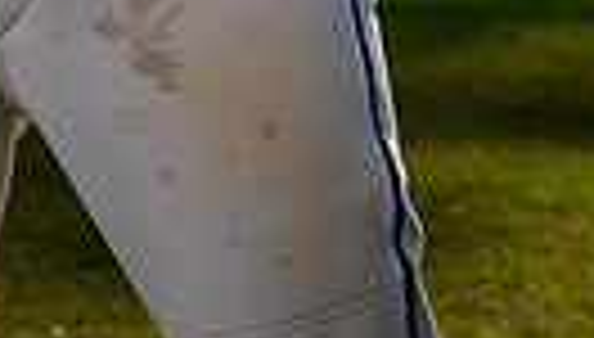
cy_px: -577
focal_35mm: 242
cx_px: 32
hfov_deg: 8.8
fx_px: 3821
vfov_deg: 4.9
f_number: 8
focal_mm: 68
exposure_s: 1/250
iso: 200
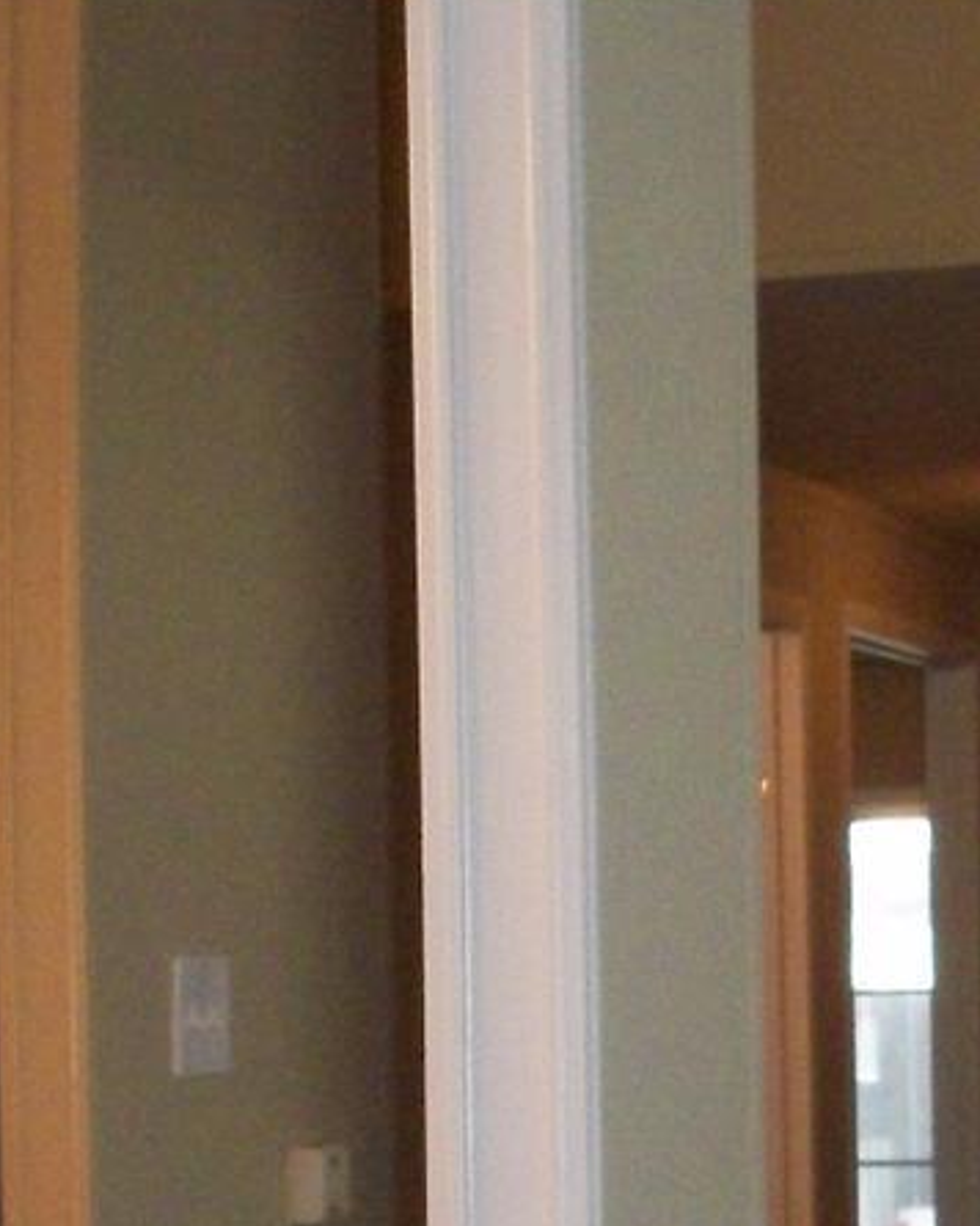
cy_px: 1157
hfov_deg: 13.3
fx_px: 4169
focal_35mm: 115
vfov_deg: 16.4
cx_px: 845
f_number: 3.1
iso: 400
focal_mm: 6.3
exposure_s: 1/125
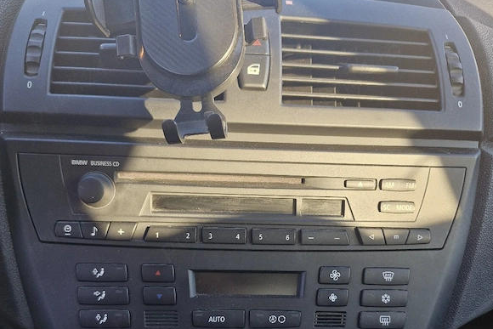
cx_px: 248
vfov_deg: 39.2
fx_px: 452
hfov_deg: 57.2
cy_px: 236
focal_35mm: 33
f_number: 1.8
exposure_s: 1/182
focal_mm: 5.54
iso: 100
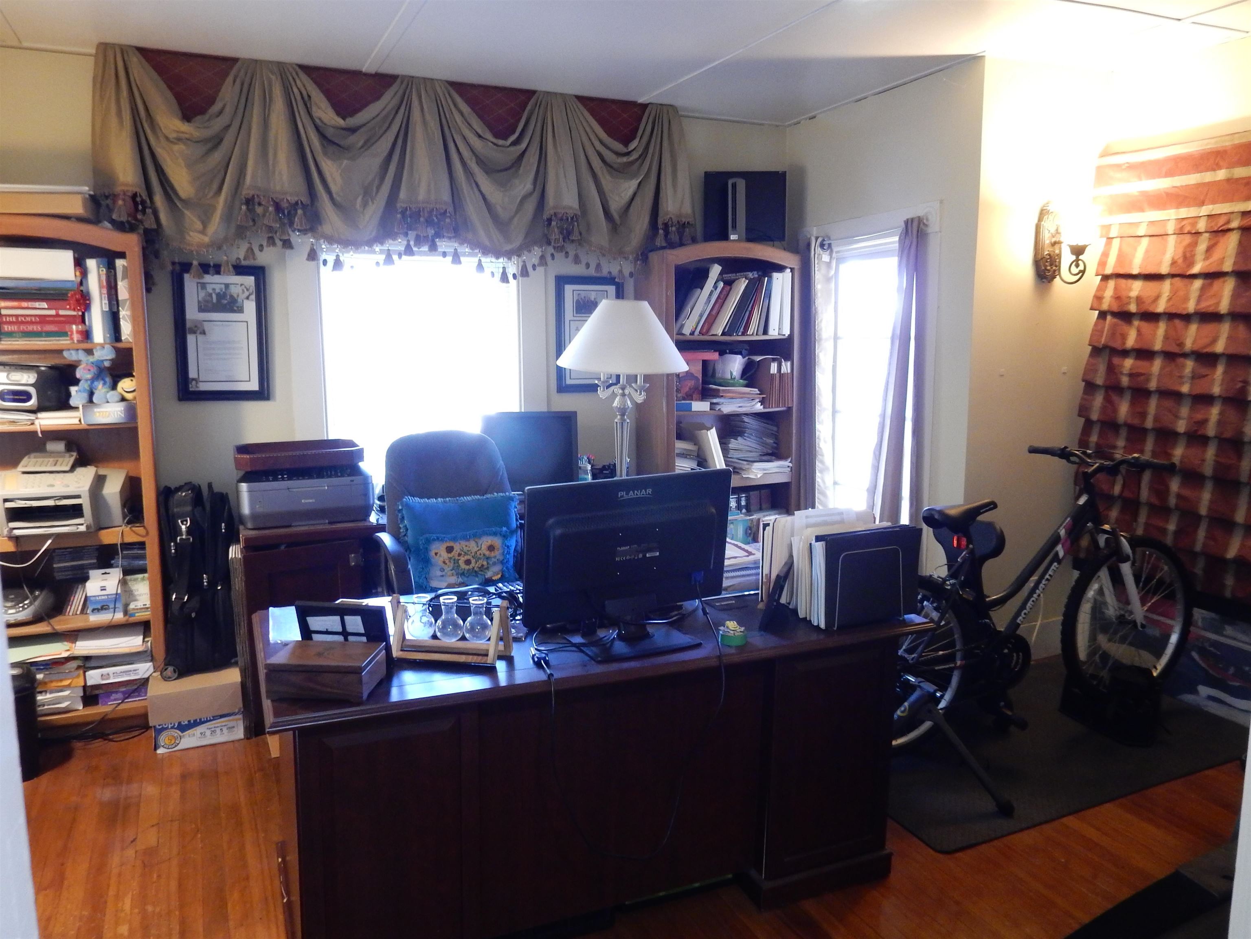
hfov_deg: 69.4
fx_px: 903
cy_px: 470
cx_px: 626
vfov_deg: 54.9
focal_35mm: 25
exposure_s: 1/13
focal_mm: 4.5
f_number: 3.7
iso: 400
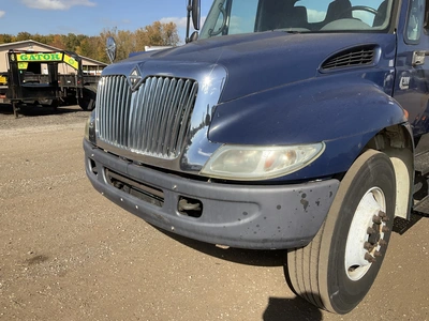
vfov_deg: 48.2
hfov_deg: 61.7
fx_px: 359
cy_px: 160
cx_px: 214
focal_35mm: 29
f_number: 1.8
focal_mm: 3
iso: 25
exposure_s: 1/1577
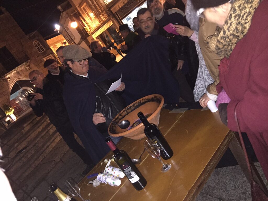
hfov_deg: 61.7
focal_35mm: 29
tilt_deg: -13.4
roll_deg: +33.8
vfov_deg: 48.2
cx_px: 134
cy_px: 100
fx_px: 225
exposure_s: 1/17
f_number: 2.2
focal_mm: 4.15
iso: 500
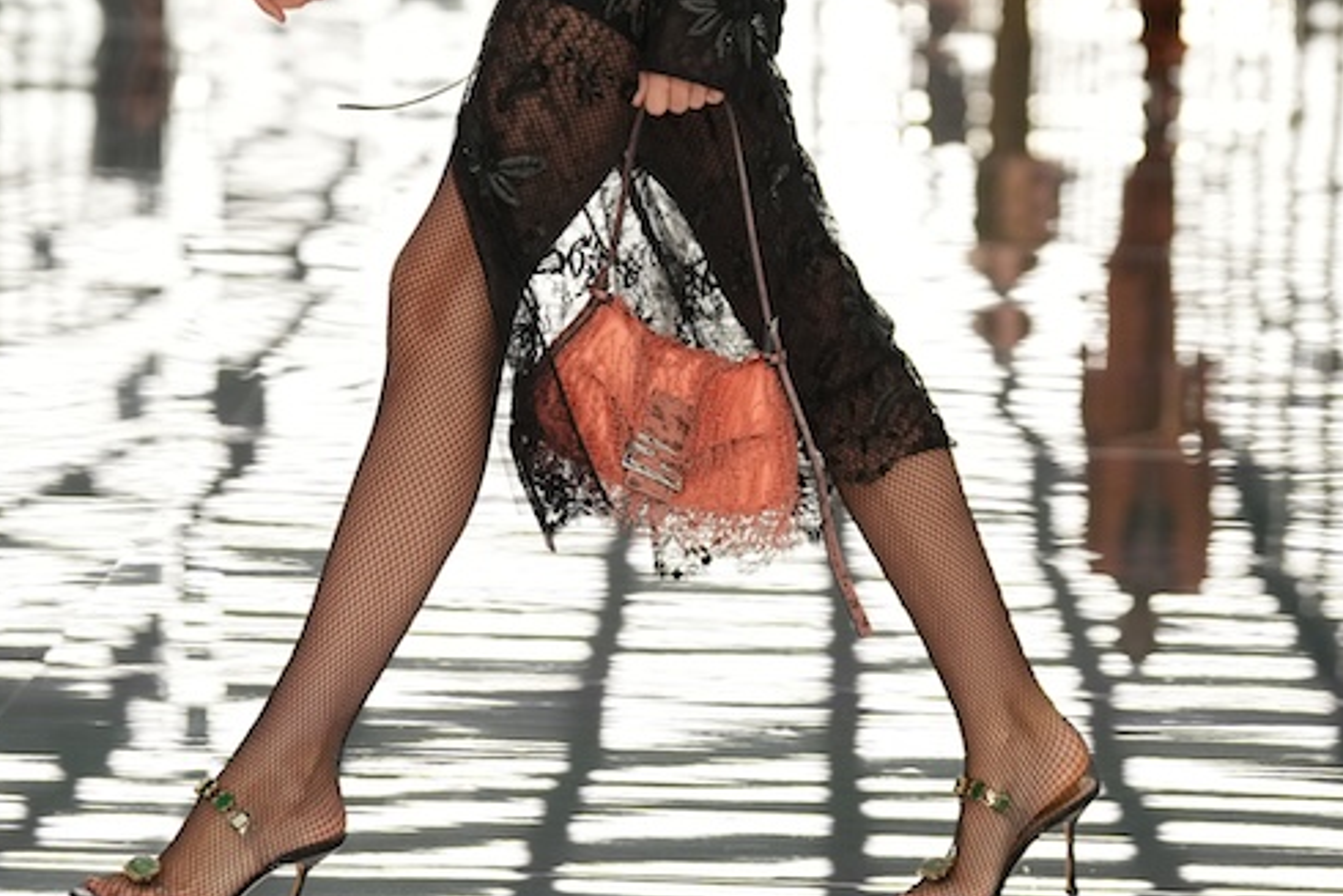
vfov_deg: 8.3
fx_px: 6194
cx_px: 781
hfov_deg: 12.4
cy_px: 599
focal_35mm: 166
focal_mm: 83
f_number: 3.2
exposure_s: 1/640
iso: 800
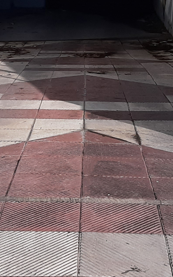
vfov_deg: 23.5
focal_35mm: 88
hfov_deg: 14.8
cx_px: 80
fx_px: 664
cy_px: 98
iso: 40
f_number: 1.7
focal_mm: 3.93
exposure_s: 1/5051
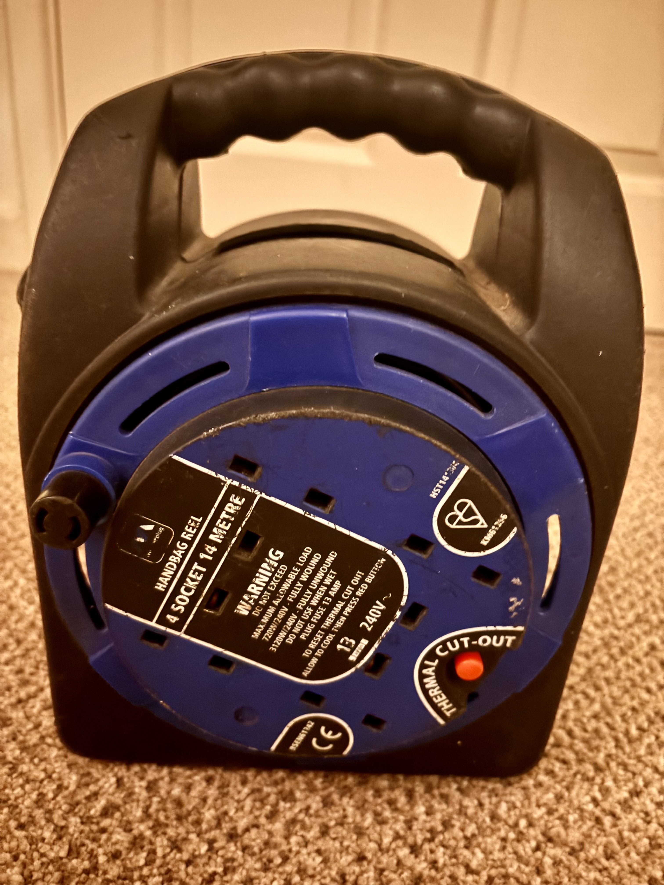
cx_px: 332
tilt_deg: -25.9
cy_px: 442
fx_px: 665
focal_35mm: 26
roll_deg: -5.8
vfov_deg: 67.3
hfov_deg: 53.1
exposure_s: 1/5
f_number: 1.6
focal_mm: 5.96
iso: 2000
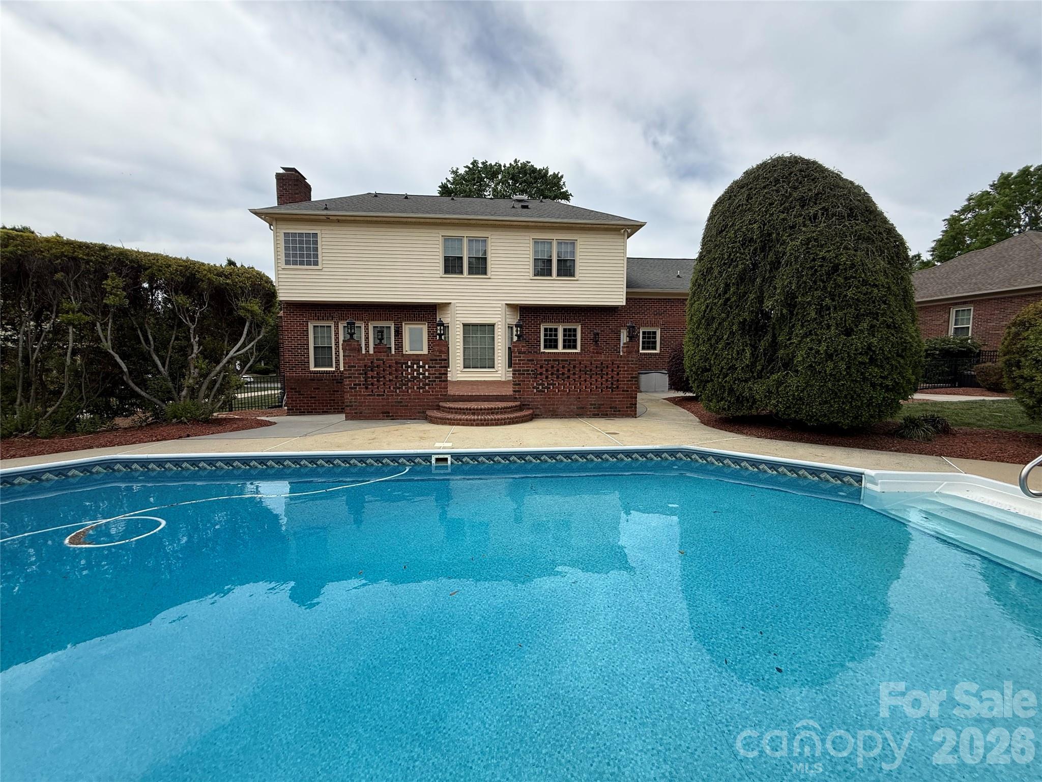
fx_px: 421
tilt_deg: -3.6
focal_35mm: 14
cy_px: 391
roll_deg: -1.5
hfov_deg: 102.1
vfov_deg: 85.7
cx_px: 521
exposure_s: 1/1399
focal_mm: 2.22
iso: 50
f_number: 2.2
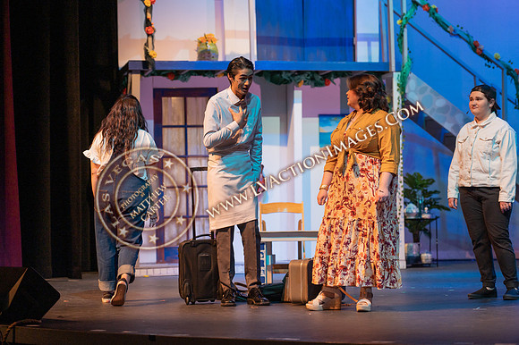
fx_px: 1369
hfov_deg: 21.5
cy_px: 172
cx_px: 260
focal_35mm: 95
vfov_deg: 14.4
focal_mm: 95
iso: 720
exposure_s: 1/250
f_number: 2.8
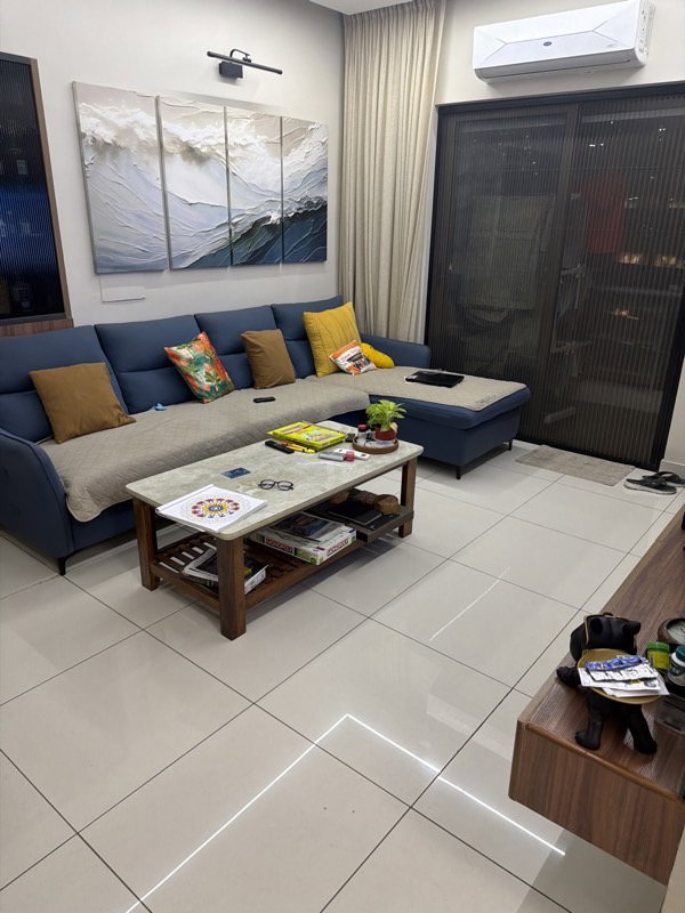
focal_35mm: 24
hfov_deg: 56.8
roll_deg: -1.6
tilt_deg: -21.4
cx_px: 342
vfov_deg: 71.6
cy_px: 456
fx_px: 633
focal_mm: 6.76
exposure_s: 1/50
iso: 200
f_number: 1.78
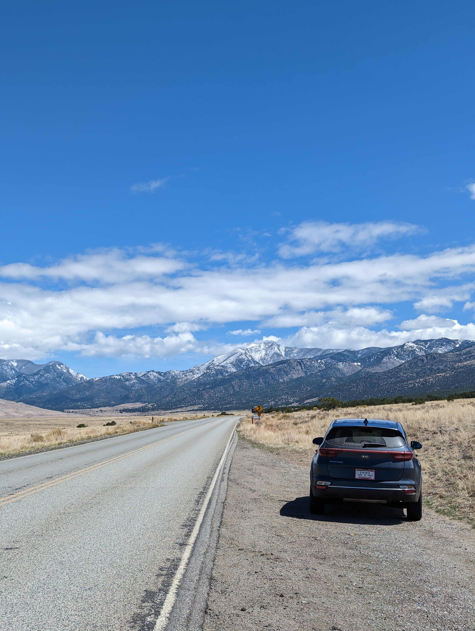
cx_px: 238
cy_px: 316
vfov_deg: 39.6
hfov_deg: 30.3
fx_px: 876
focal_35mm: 48
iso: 47
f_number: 1.85
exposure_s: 1/2532
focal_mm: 6.81
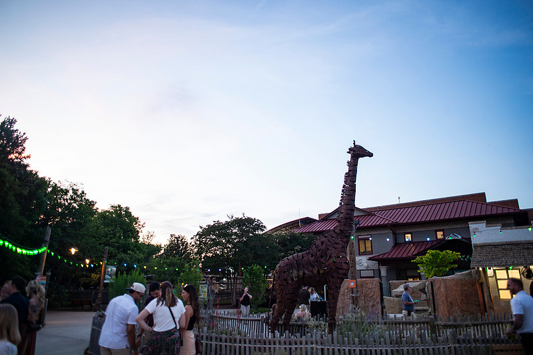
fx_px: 355
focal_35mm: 24
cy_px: 178
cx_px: 266
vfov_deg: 53.1
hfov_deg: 73.8
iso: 400
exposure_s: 1/30
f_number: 2.8
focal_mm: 24
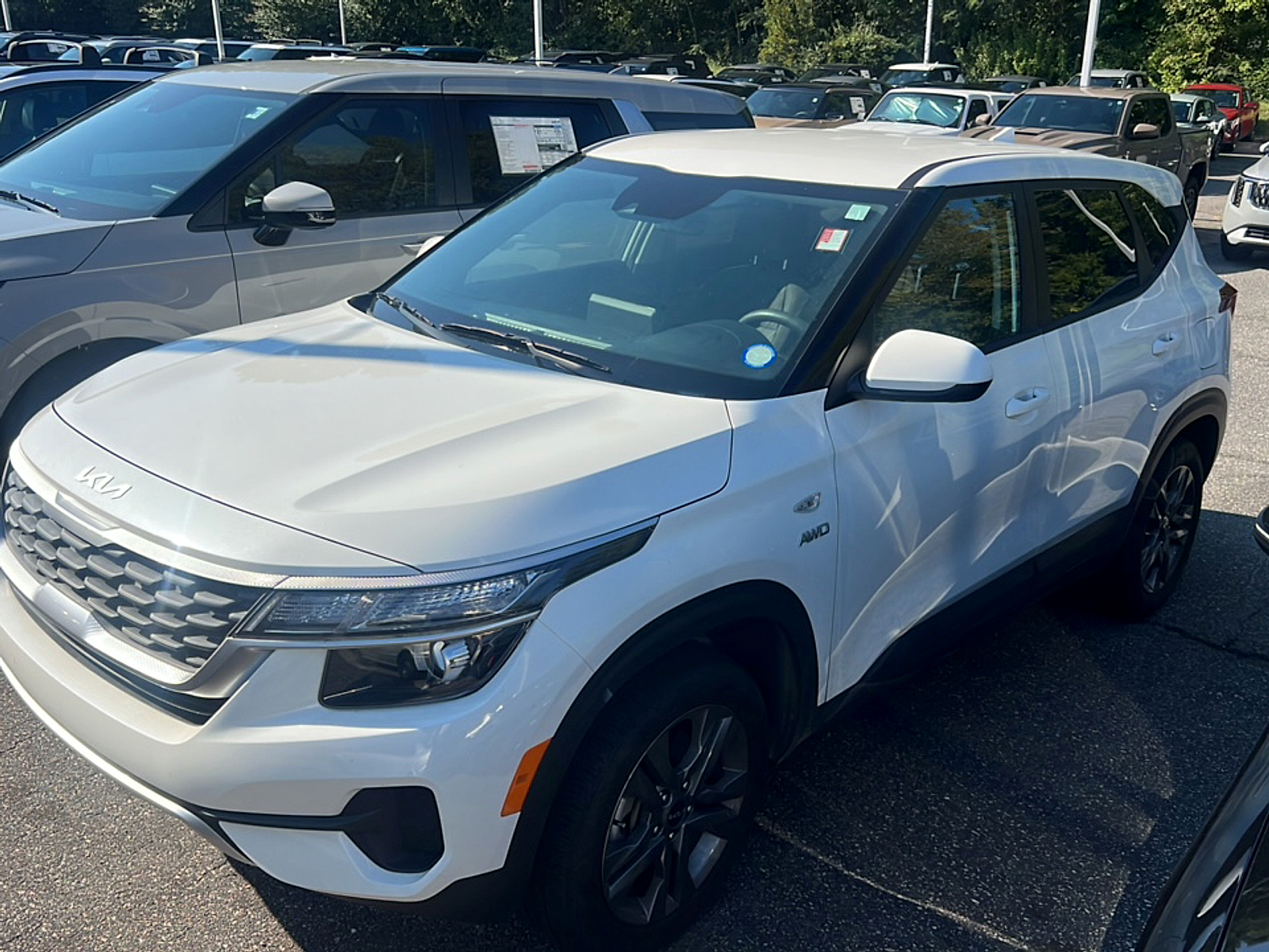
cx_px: 634
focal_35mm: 27
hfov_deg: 65.3
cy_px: 476
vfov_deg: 51.4
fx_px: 990
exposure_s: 1/4274
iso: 50
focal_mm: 5.7
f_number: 1.5
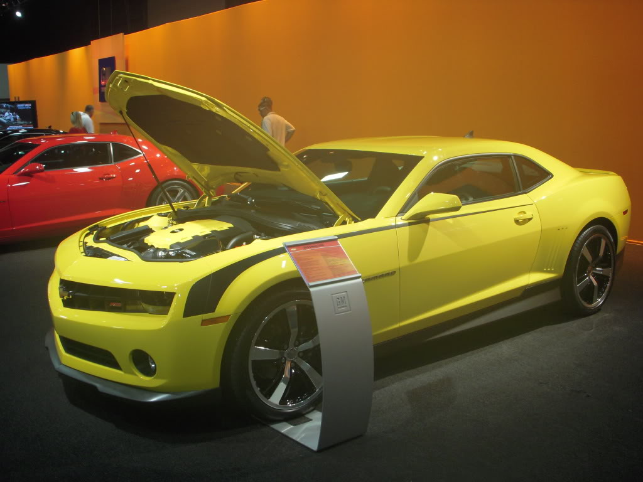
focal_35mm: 38
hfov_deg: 49.0
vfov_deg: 37.7
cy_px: 241
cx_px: 322
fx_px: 706
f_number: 3.3
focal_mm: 6.3
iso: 160
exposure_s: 1/30
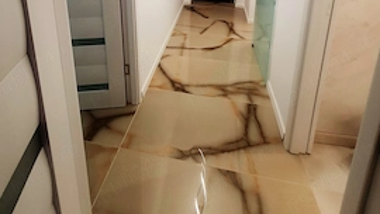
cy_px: -15
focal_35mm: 21
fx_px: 212
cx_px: 182
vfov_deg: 43.1
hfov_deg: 83.8
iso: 125
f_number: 2.2
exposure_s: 1/50
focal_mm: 1.8
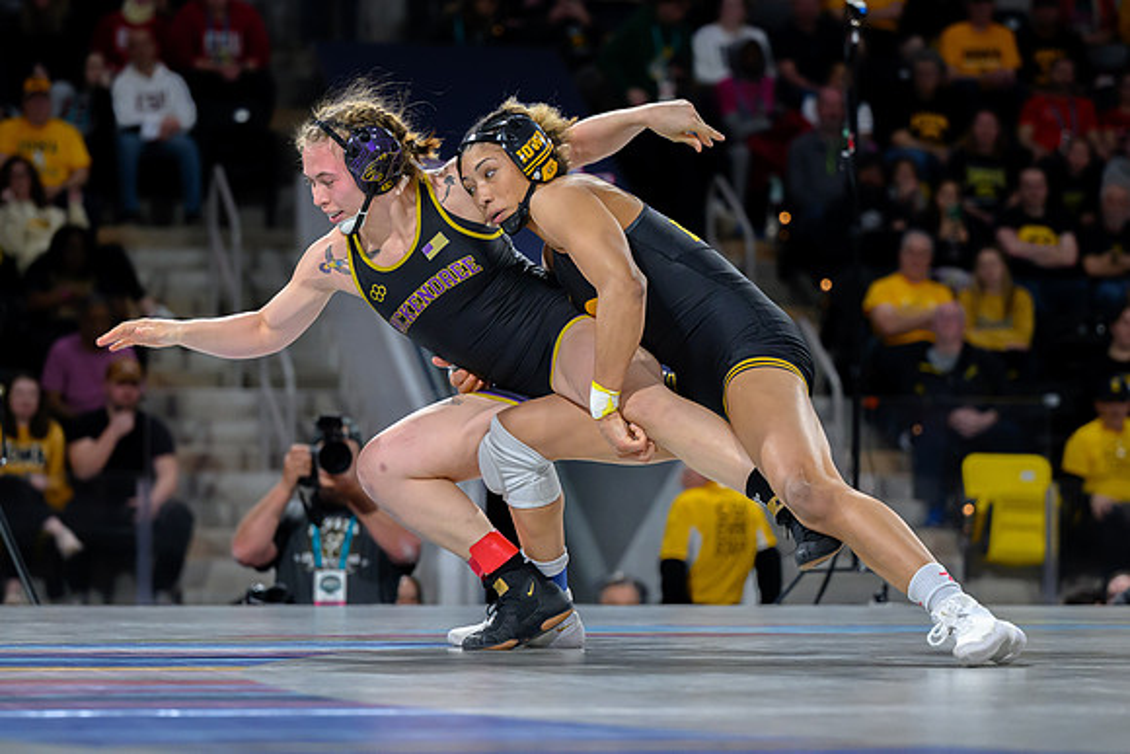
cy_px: 345
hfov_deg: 14.3
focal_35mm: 143
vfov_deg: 9.6
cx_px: 593
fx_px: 4500
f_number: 2.8
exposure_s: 1/800
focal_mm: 105
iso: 3200
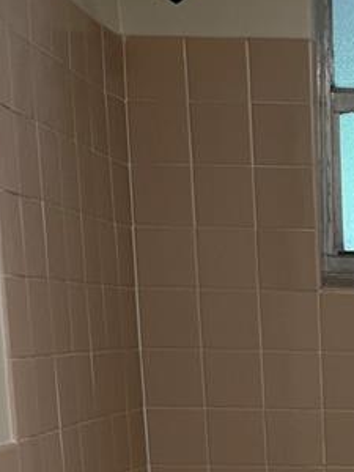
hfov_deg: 14.2
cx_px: 557
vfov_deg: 18.7
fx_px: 1309
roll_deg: -1.3
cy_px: 648
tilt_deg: -15.5
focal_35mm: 96
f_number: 1.78
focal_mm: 6.76
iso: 100
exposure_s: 1/120
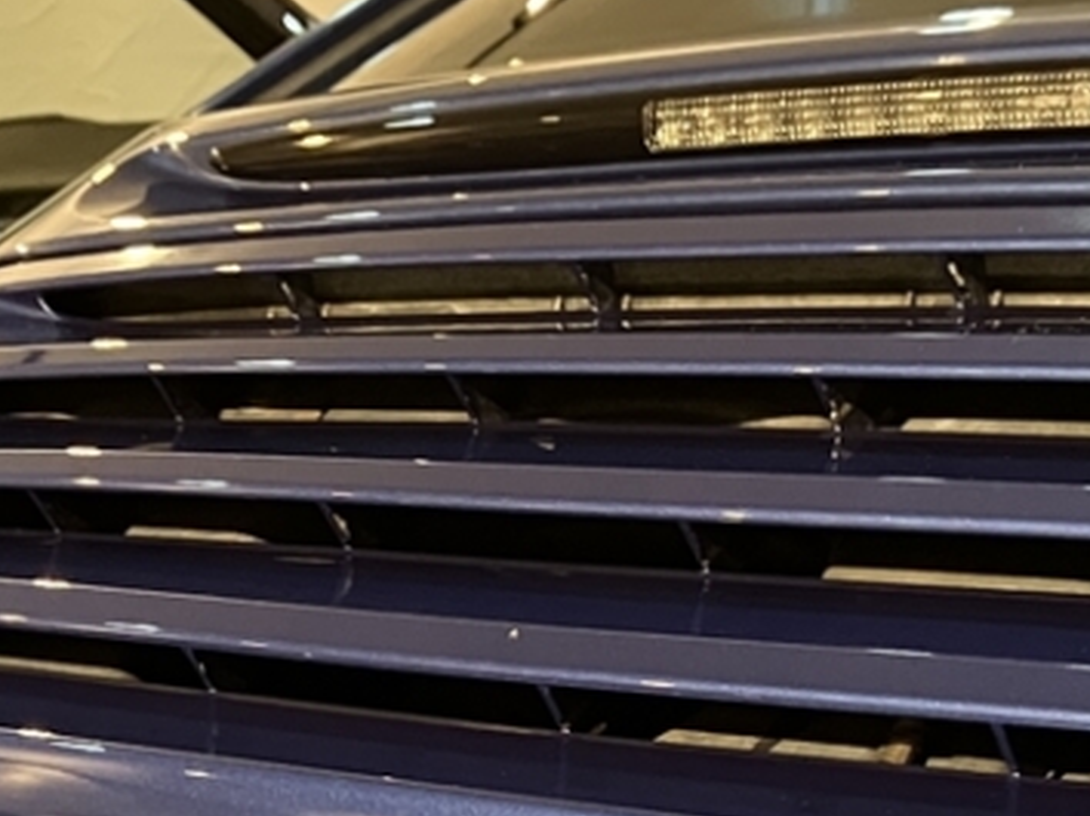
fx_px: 2989
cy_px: 1149
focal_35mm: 95
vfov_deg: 14.7
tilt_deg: -18.7
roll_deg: +2.7
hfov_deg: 20.6
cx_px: 333
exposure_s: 1/50
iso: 200
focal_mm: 3.99
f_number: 1.8
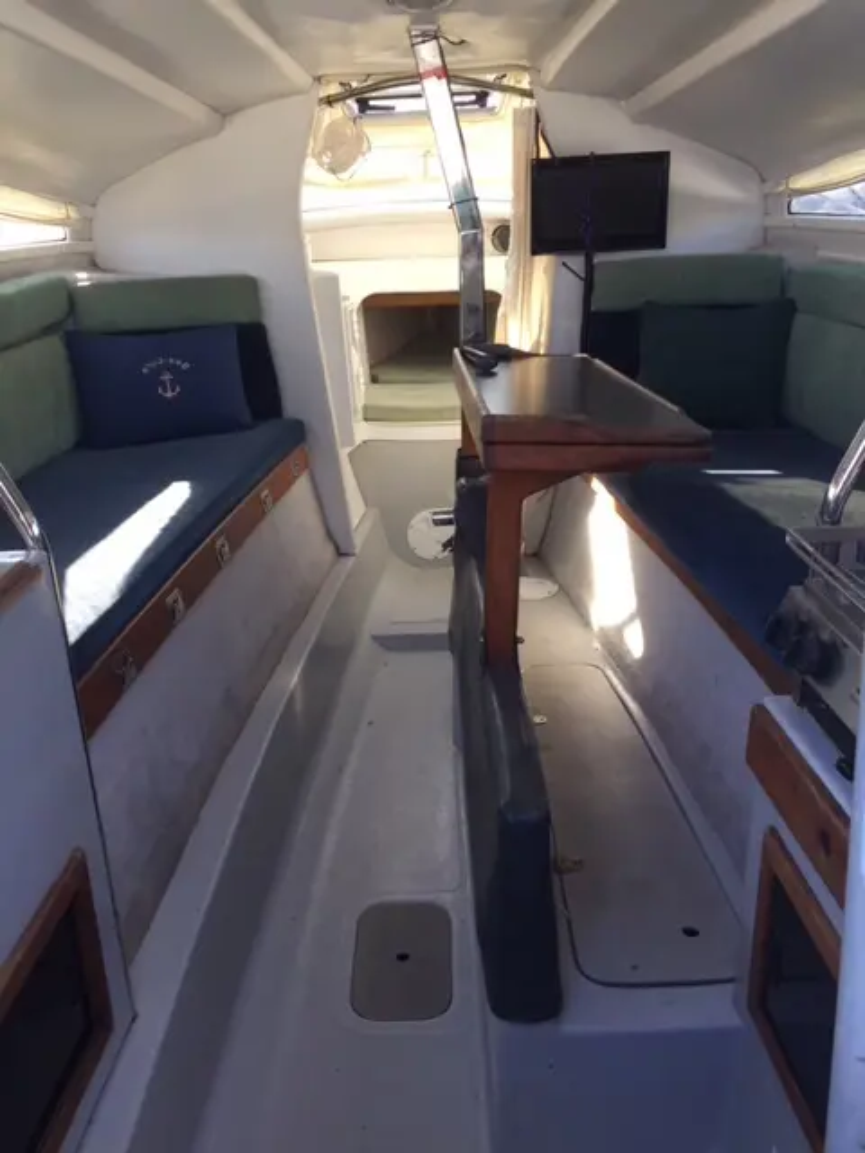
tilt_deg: -18.4
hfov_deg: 48.2
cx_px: 432
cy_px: 576
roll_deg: -2.9
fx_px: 966
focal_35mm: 29
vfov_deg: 61.7
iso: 32
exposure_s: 1/120
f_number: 2.2
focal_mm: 4.15
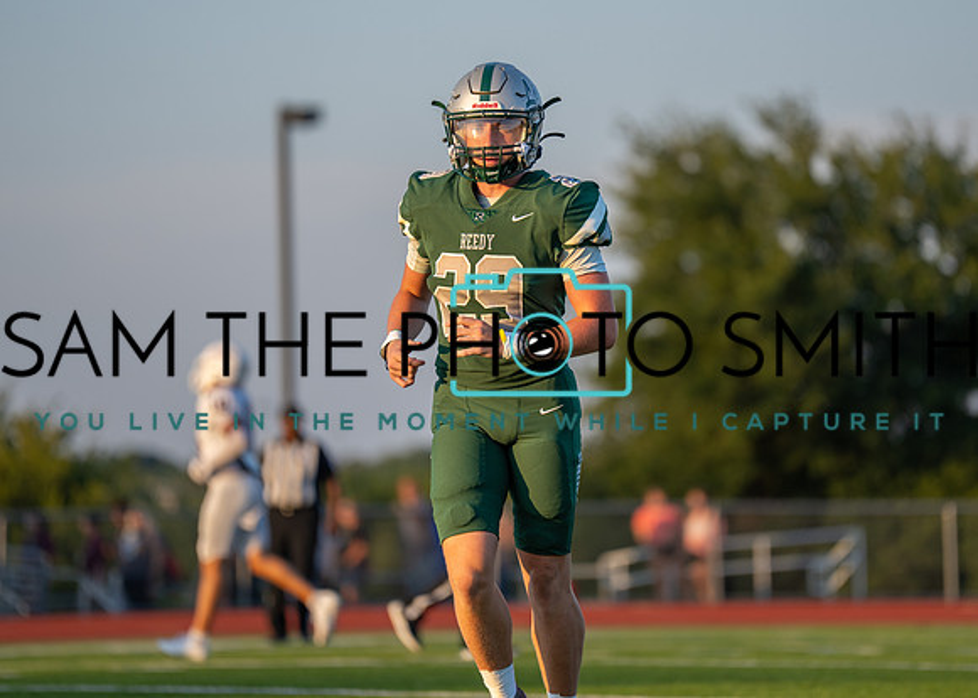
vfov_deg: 5.8
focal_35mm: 248
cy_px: 296
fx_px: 6900
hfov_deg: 8.1
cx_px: 572
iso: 200
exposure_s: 1/1250
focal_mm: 200
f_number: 2.8
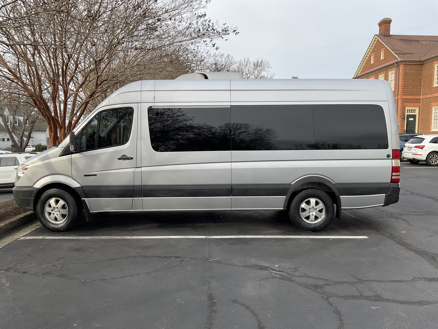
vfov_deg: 48.2
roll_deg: -1.5
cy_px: 164
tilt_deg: -4.9
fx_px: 367
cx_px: 219
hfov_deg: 61.7
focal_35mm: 29
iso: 16
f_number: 1.8
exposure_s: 1/650
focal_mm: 3
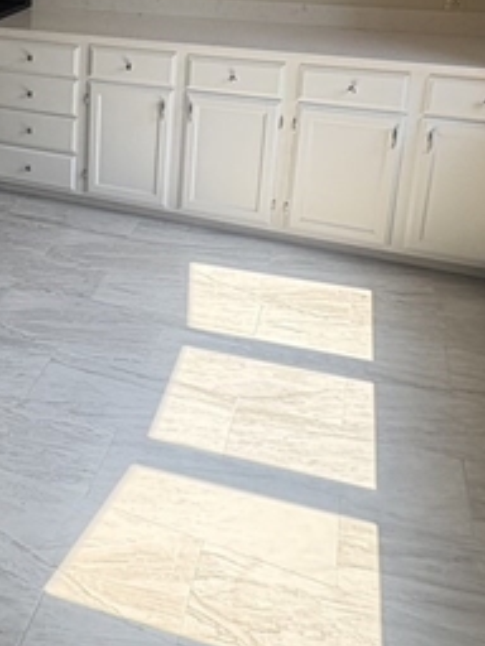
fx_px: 785
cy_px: 81
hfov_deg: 31.1
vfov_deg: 41.7
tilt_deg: -14.0
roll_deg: +0.7
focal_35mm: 42
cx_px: -30
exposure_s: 1/238
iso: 64
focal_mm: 2.22
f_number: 2.2
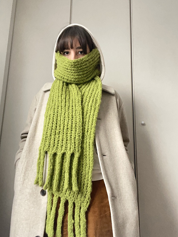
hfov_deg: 46.8
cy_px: 118
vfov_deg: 60.0
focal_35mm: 30
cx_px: 89
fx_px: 206
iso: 200
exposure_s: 1/60
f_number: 2.2
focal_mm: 2.71
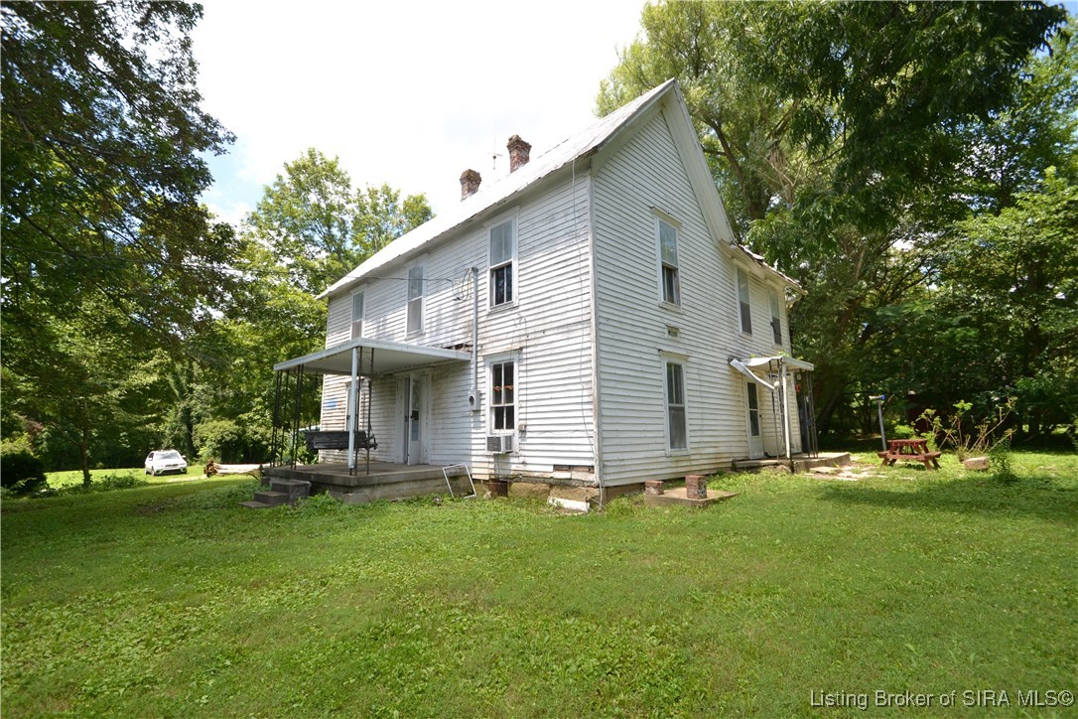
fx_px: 449
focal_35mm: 15
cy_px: 360
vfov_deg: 77.3
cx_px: 539
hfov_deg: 100.4
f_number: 6.3
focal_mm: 10
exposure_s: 1/200
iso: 100
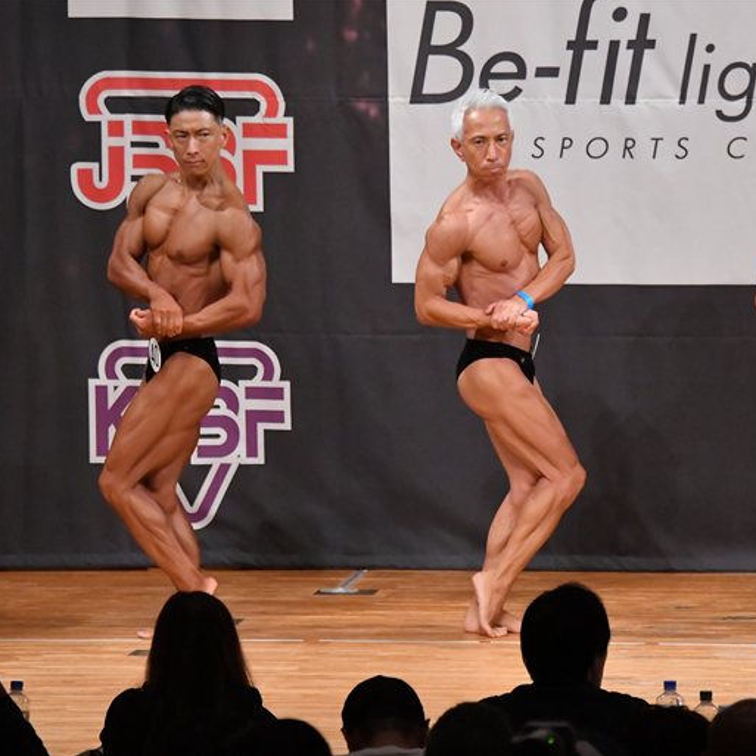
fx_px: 8080
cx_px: 353
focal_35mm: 327
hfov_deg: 5.4
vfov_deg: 5.4
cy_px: 377
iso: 8000
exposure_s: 1/400
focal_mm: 170
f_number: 5.6
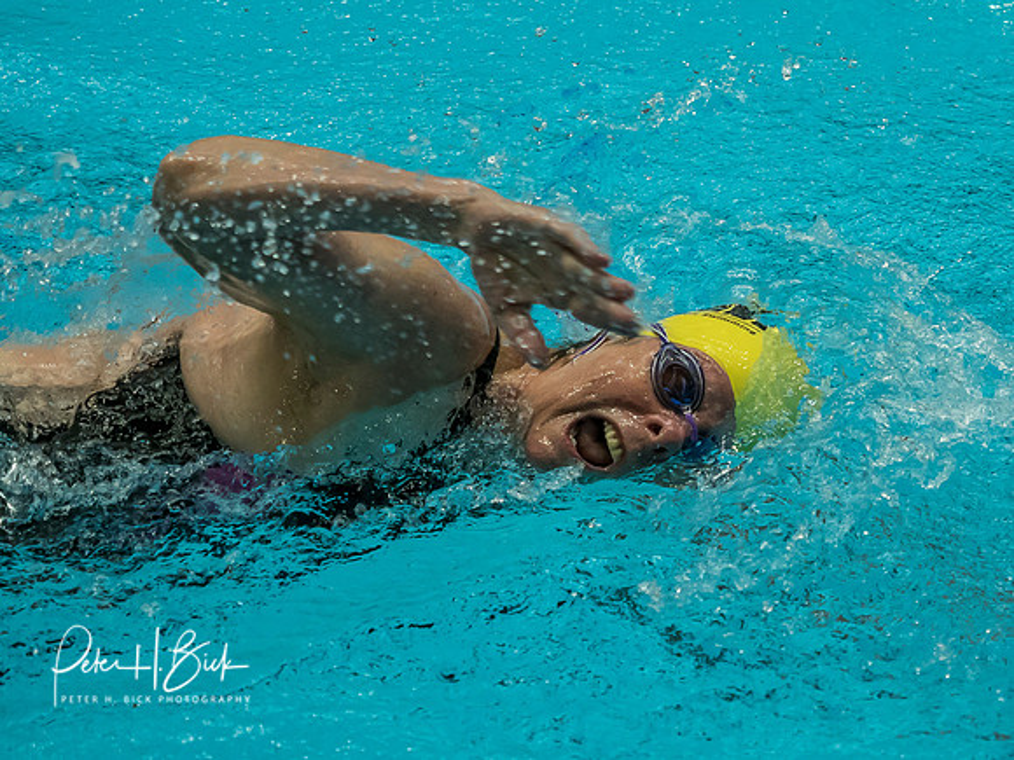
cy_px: 291
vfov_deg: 11.6
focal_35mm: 128
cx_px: 643
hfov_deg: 15.4
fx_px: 3748
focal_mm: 40
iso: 1600
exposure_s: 1/1000
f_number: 2.8
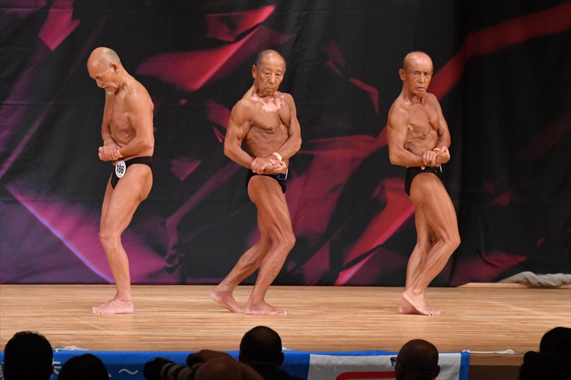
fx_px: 4280
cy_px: 190
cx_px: 286
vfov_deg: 5.1
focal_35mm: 270
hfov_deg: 7.6
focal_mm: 180
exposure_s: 1/400
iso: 5000
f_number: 5.6
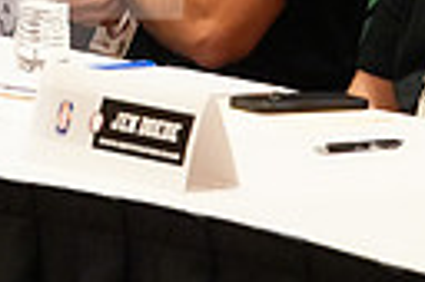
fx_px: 5447
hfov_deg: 4.4
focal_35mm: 462
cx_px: -435
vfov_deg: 2.9
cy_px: -343
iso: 16000
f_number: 8
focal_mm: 102
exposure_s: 1/80
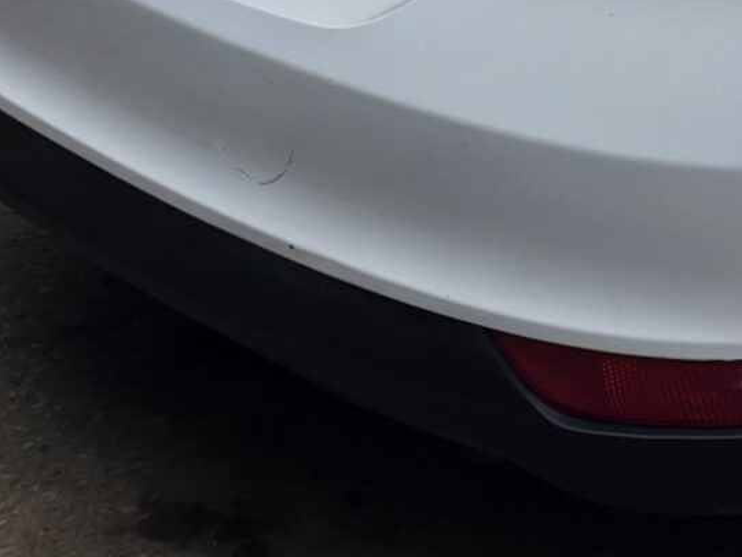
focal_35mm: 109
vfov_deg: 12.7
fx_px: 2336
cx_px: 1098
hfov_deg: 16.5
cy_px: -334
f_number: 1.7
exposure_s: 1/392
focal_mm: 6.3
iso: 12
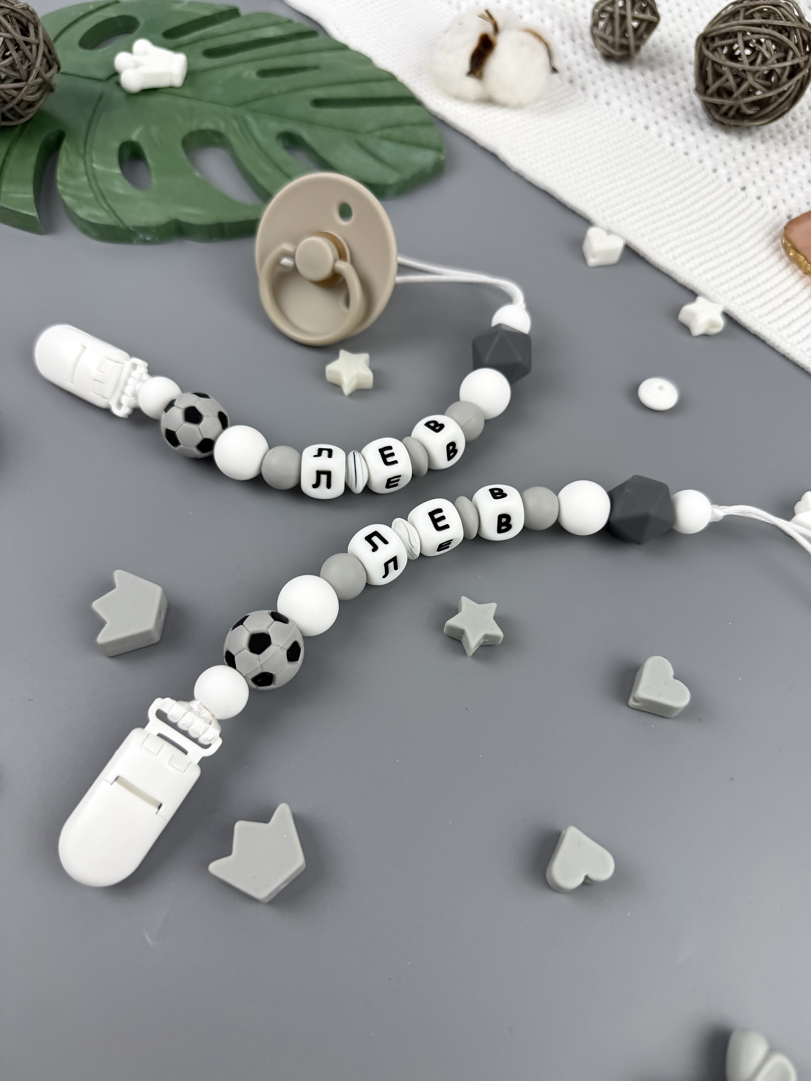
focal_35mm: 24
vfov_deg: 71.6
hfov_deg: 56.8
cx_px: 406
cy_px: 540
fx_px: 750
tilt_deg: -57.2
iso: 100
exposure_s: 1/708
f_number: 1.78
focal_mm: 6.76
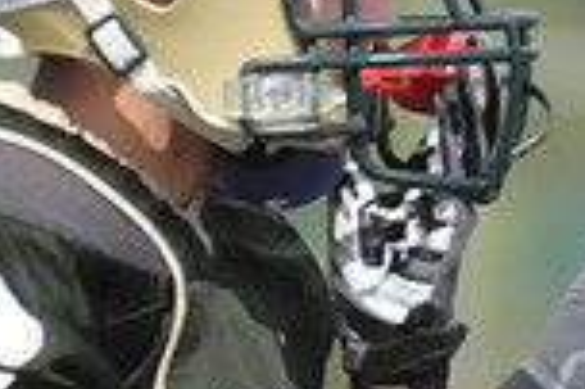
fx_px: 23212
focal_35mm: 1430
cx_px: 1108
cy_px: 40
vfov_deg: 1.0
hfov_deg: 1.4
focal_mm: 250
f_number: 4
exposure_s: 1/8000
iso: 1600
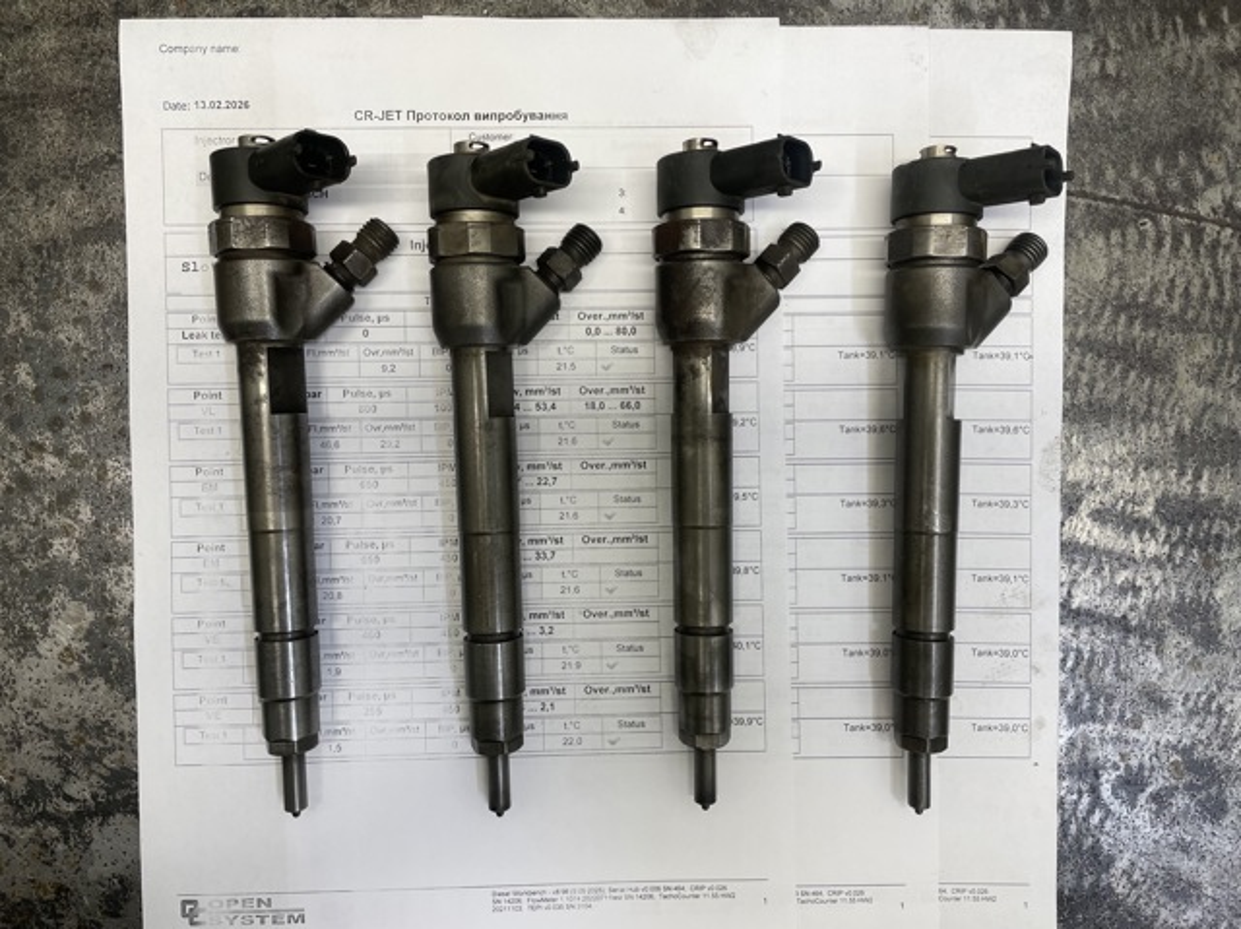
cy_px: 464
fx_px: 931
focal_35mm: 26
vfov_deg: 53.0
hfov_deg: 67.3
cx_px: 620
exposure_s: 1/106
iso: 32
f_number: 1.6
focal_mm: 4.2
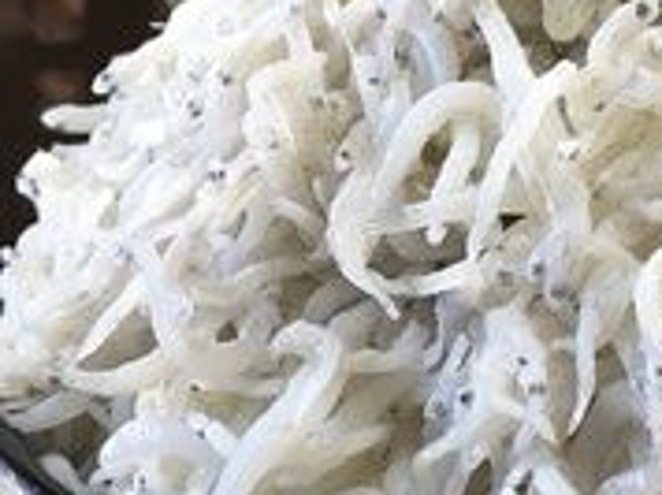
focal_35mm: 133
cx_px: 266
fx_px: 2540
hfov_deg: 14.8
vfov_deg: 11.0
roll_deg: +2.4
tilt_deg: -24.6
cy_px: 504
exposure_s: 1/30
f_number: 2.2
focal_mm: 4.15
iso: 64
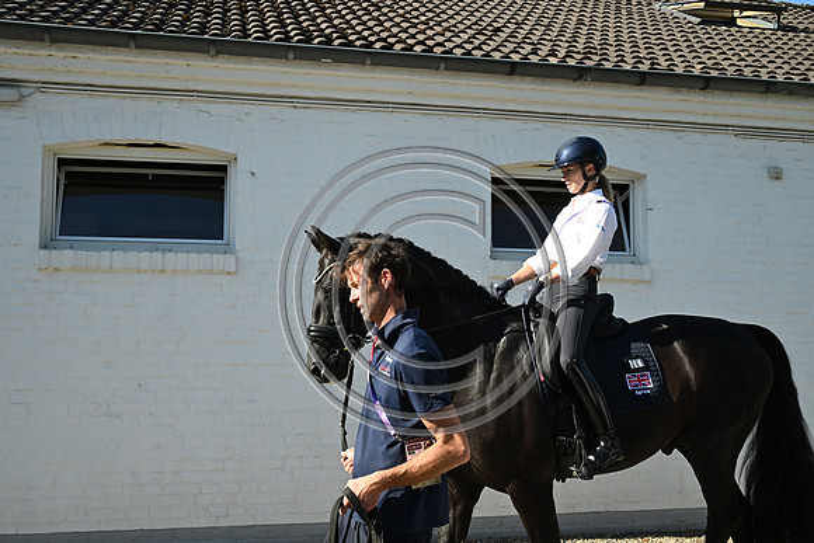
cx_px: 407
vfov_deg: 36.0
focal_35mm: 37
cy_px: 272
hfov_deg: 51.9
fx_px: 837
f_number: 9
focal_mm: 37
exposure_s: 1/1600
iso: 1400
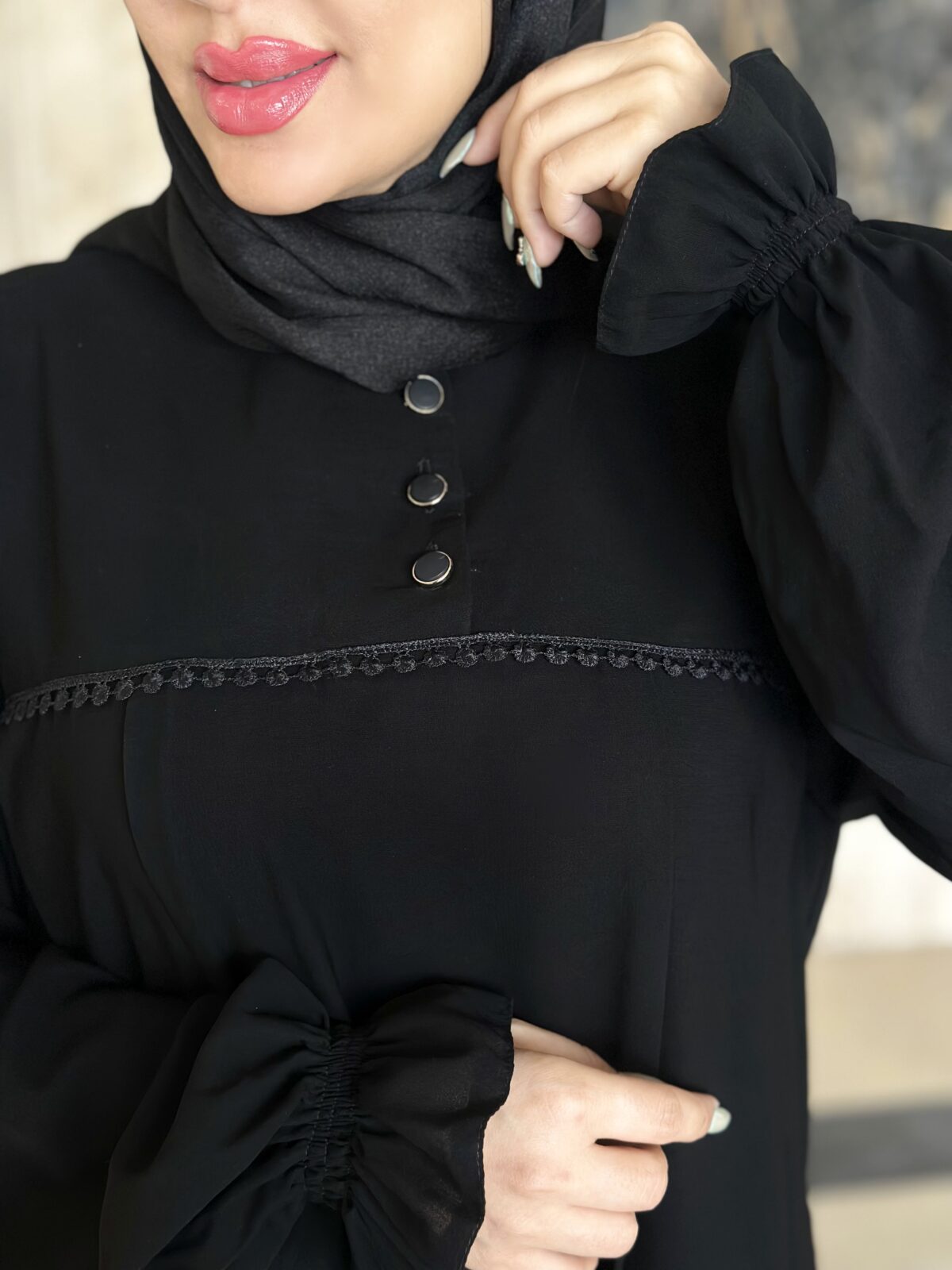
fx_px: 1760
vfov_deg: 39.7
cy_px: 635
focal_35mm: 48
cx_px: 476
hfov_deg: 30.3
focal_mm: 6.86
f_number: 1.78
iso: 320
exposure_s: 1/60
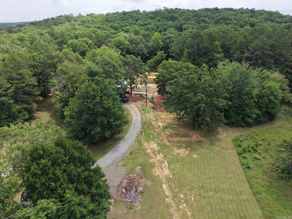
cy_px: 110
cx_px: 146
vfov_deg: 58.9
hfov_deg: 73.9
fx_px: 194
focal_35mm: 23
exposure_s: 1/1250
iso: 100
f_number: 1.8
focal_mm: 8.67
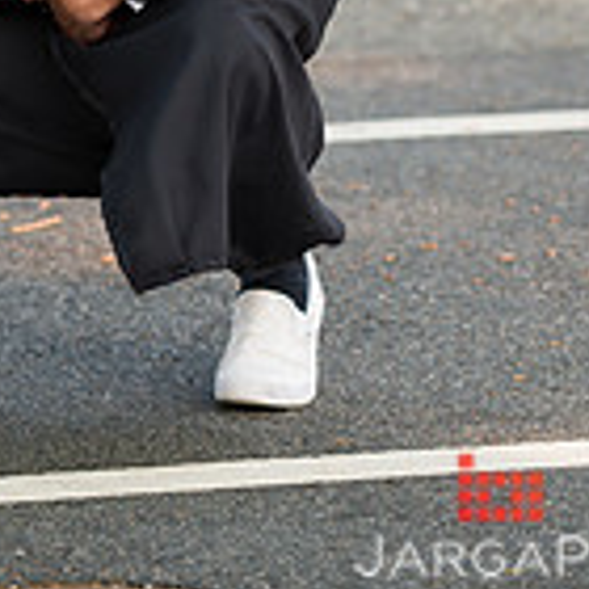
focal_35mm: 332
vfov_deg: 5.2
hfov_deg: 5.3
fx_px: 6391
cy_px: -278
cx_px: 124
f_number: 3.2
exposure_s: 1/640
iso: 200
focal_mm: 122
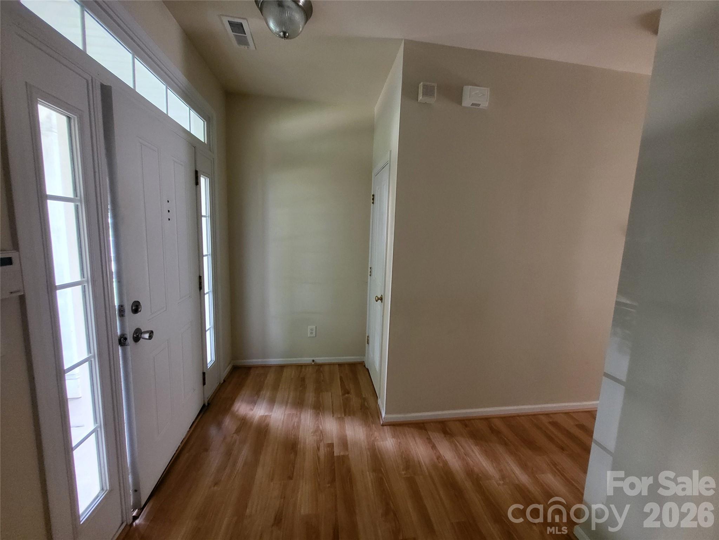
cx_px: 360
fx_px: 270
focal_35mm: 13
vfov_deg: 89.9
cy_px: 270
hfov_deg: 106.2
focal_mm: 1.74
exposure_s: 1/60
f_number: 2.2
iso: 400
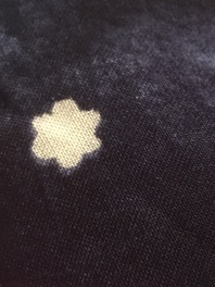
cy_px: 144
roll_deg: -15.2
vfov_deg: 29.4
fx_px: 547
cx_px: 186
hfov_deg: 21.8
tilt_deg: -38.5
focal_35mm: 66
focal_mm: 4.15
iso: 1250
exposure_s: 1/17
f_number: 2.2
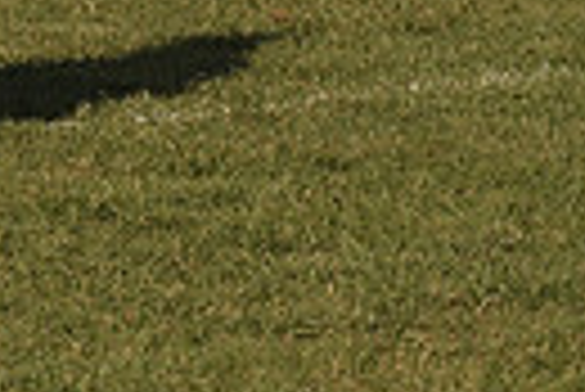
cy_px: -419
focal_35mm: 776
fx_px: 12624
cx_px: -342
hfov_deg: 2.6
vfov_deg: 1.8
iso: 400
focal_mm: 116
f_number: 6.3
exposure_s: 1/2500
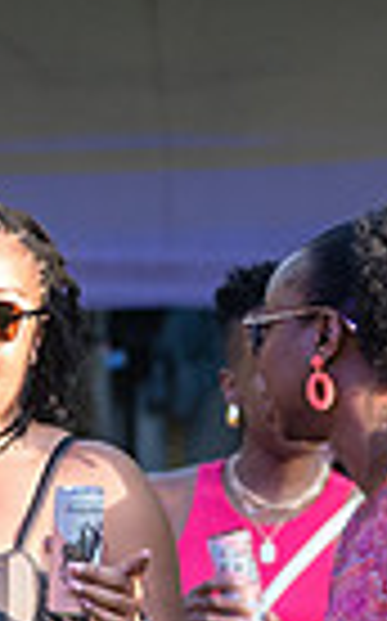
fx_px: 11043
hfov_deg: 2.0
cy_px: 731
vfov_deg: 3.2
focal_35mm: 653
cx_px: 521
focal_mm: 120
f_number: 4
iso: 1000
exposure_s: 1/500
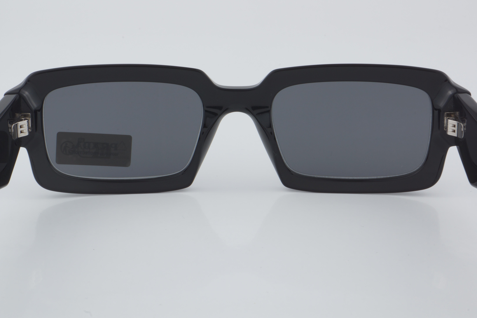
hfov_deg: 27.0
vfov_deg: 18.2
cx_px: 238
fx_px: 994
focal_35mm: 75
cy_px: 159
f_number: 32
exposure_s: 1/4
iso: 100
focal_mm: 50
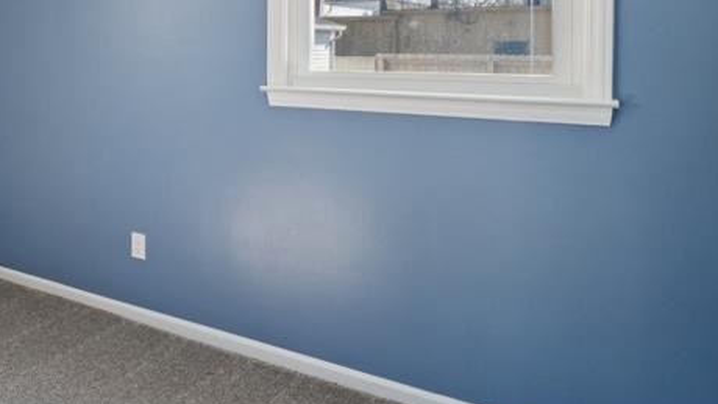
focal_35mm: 35
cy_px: 56
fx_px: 667
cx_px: -12
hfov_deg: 46.5
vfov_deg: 32.4
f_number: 8
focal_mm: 10
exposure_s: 1/30
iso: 160
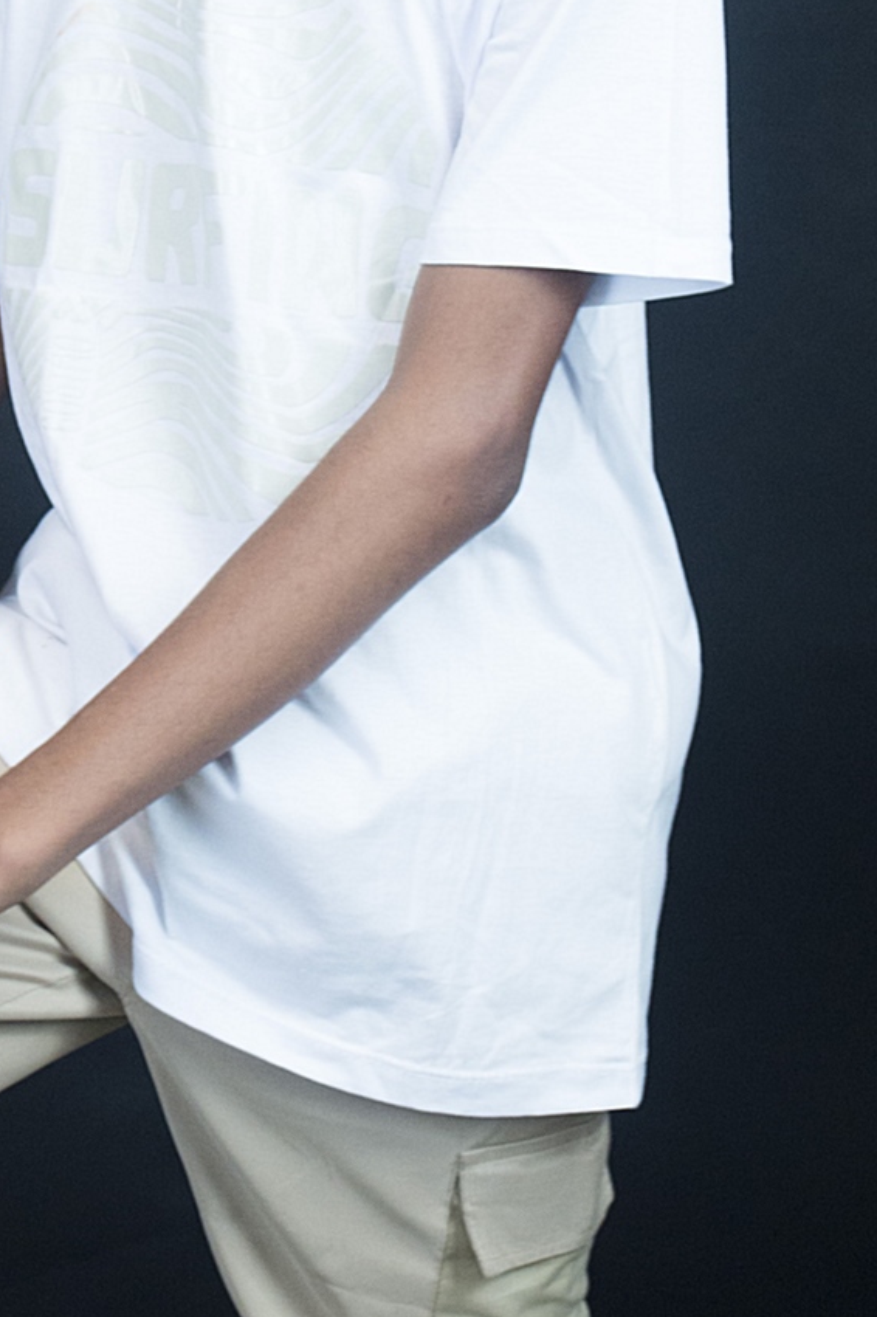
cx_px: 168
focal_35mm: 127
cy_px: 116
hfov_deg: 10.8
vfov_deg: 15.9
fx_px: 4644
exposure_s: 1/50
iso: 800
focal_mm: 40
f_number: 5.3
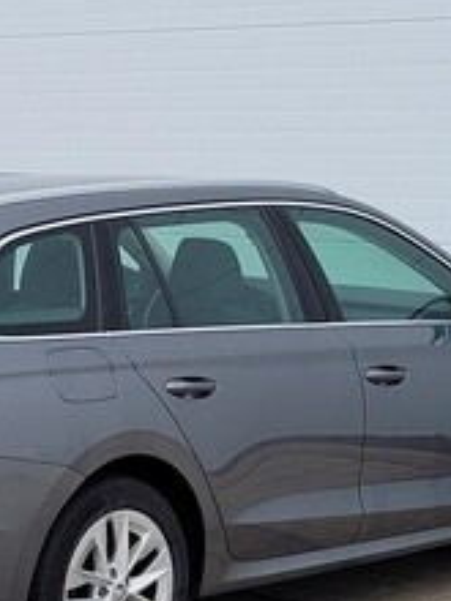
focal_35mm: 65
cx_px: 93
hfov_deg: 22.3
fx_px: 1129
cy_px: 395
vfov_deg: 29.6
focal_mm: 5.4
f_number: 1.8
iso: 40
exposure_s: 1/777
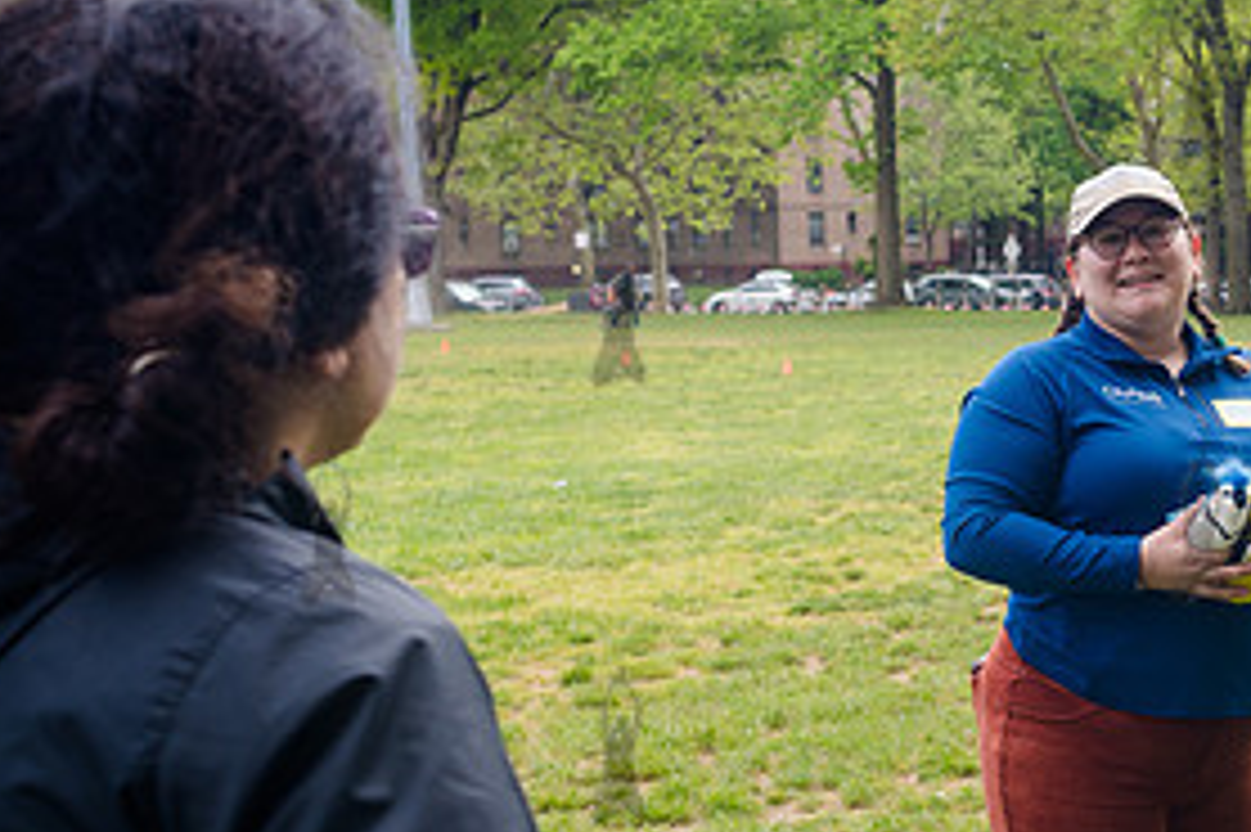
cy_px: 524
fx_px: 2535
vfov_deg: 18.6
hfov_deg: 26.5
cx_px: 1197
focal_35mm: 73
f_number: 5
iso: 200
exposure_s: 1/320
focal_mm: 35
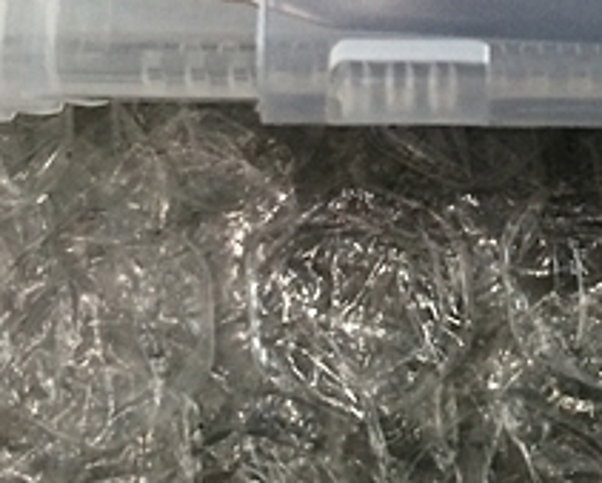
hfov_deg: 21.7
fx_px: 1533
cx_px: 539
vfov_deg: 17.4
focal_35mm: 86
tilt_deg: -82.1
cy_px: -9
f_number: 2.2
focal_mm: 4.15
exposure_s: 1/30
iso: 100
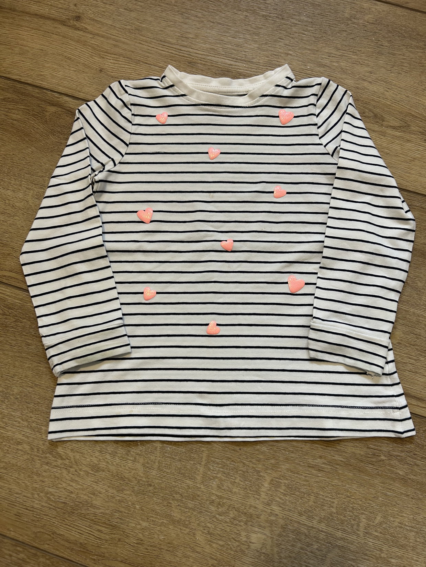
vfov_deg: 67.3
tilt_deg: -79.2
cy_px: 284
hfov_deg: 53.1
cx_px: 213
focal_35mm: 26
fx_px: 427
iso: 100
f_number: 1.5
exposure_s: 1/100
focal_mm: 5.7
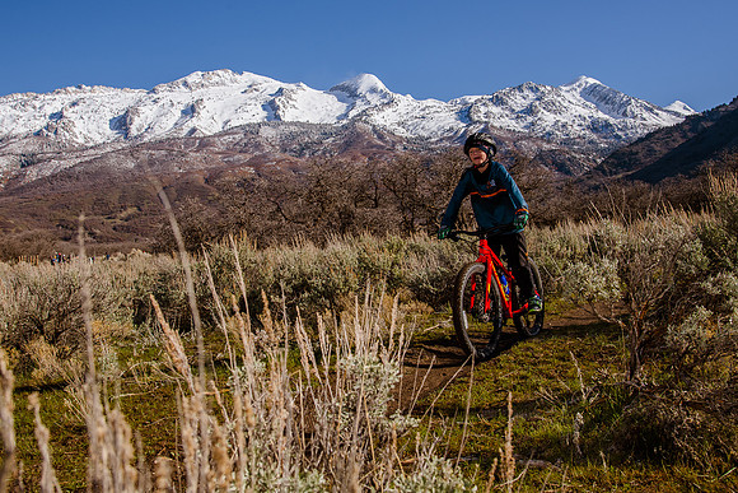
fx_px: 848
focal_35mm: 41
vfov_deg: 32.3
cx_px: 338
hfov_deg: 47.0
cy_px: 203
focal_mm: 35
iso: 250
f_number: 10
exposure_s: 1/500
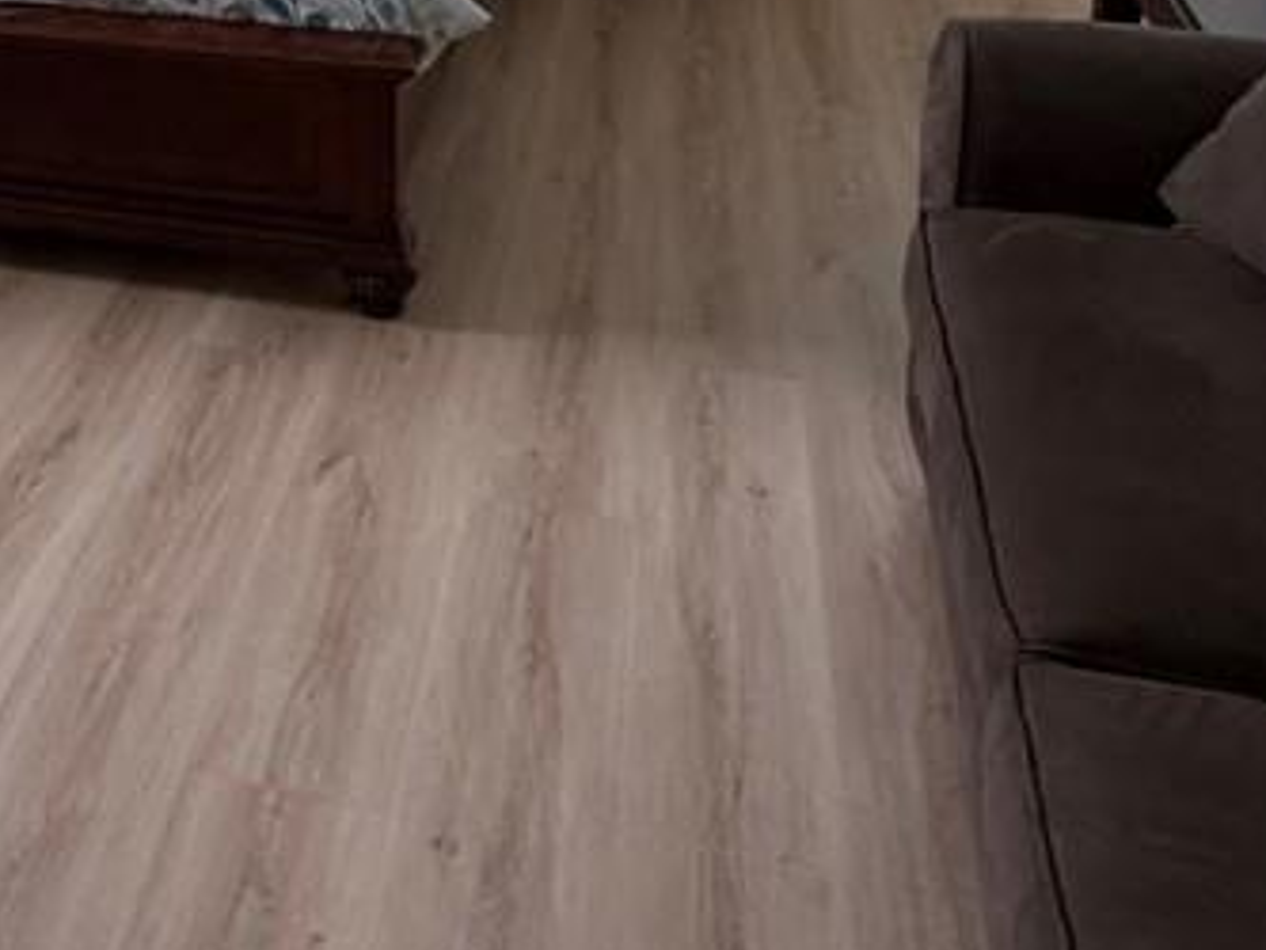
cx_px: 228
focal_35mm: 43
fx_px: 1573
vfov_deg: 28.4
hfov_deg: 41.7
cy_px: -243
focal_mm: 2.22
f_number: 2.2
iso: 160
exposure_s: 1/121
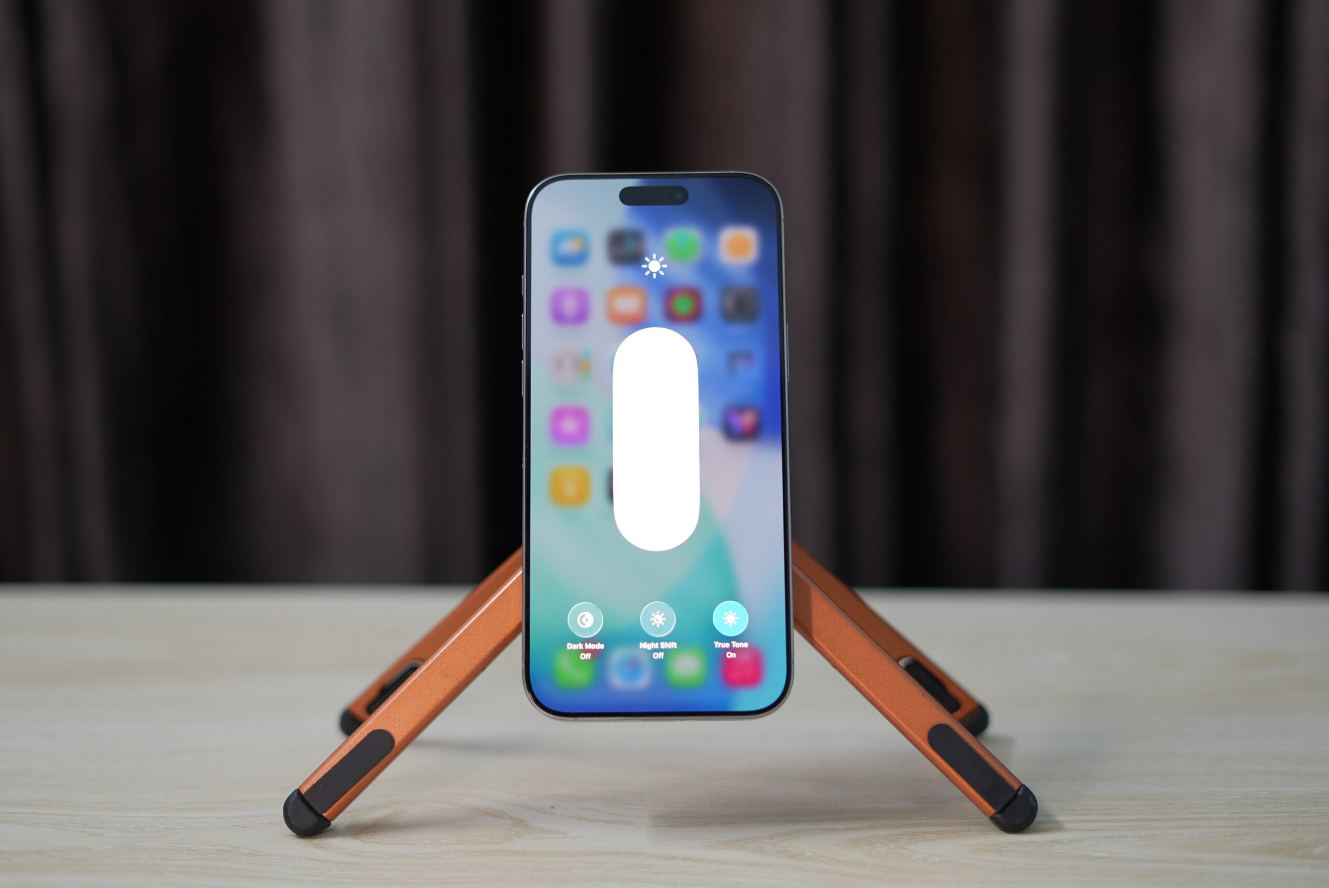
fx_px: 1847
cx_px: 664
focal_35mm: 50
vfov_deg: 27.0
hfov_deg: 39.6
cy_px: 444
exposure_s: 1/100
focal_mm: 50
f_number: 2.2
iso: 320
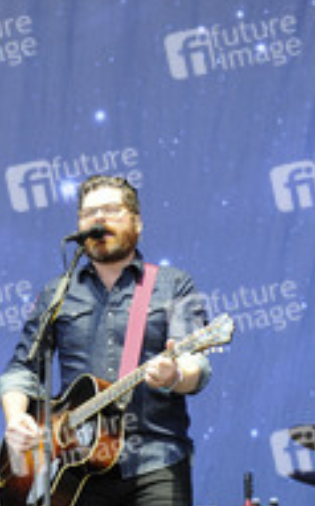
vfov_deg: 12.4
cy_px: 379
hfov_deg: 7.5
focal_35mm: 168
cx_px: -262
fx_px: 2313
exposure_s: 1/500
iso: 800
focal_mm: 70
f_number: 3.5
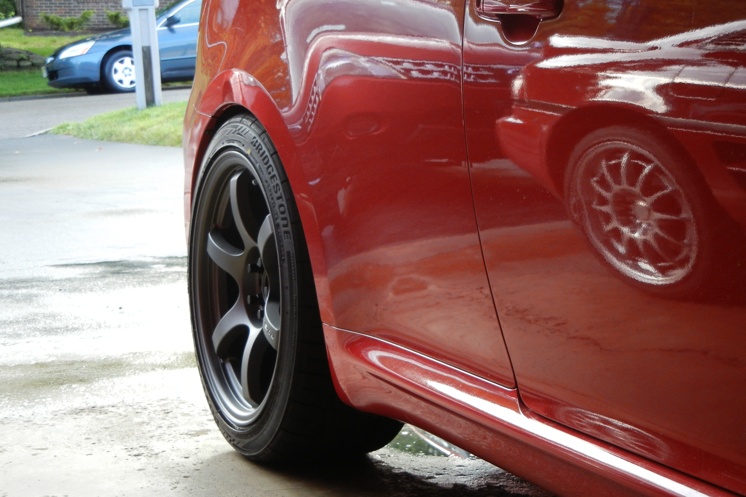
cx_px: 376
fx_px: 1678
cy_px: 257
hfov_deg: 25.1
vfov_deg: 16.9
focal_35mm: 81
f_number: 4.3
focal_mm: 13.9
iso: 283
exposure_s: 1/30
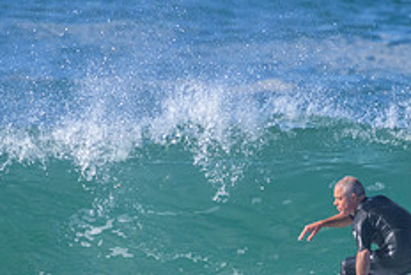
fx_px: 22824
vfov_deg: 0.7
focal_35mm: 1998
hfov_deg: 1.0
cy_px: 306
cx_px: 243
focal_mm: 800
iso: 1600
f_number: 11
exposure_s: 1/2000
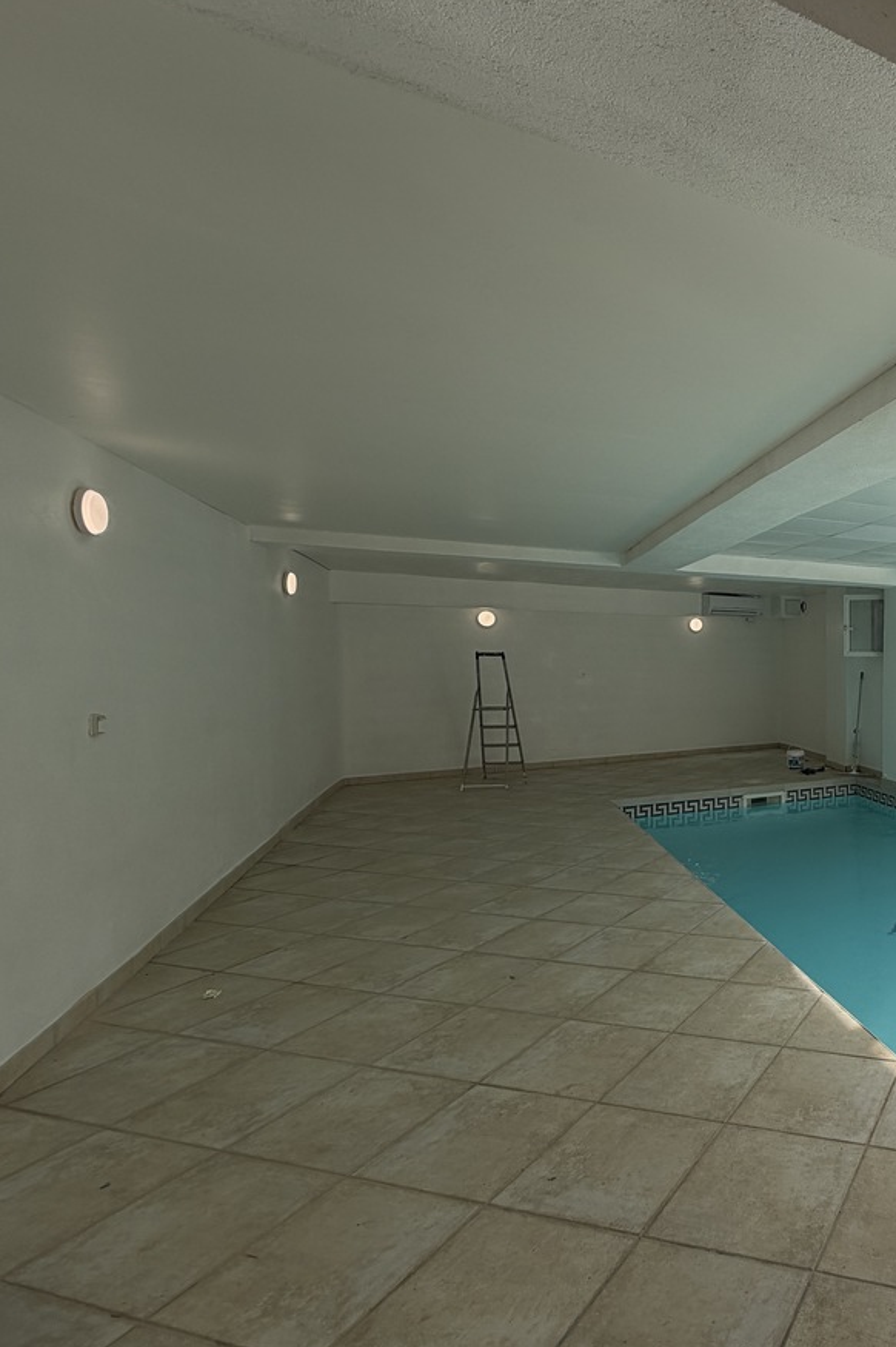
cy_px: 677
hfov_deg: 49.5
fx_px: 747
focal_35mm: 20
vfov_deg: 84.0
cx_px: 911
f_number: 2.2
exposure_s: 1/545
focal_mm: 2.22
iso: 40
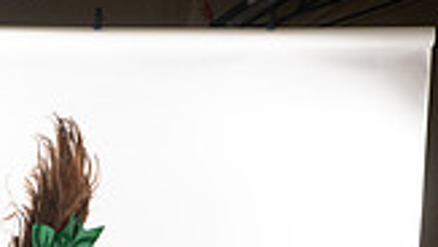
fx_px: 1616
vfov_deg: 8.1
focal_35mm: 139
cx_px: 46
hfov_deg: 15.3
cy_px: 591
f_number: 8
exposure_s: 1/400
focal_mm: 48
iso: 640
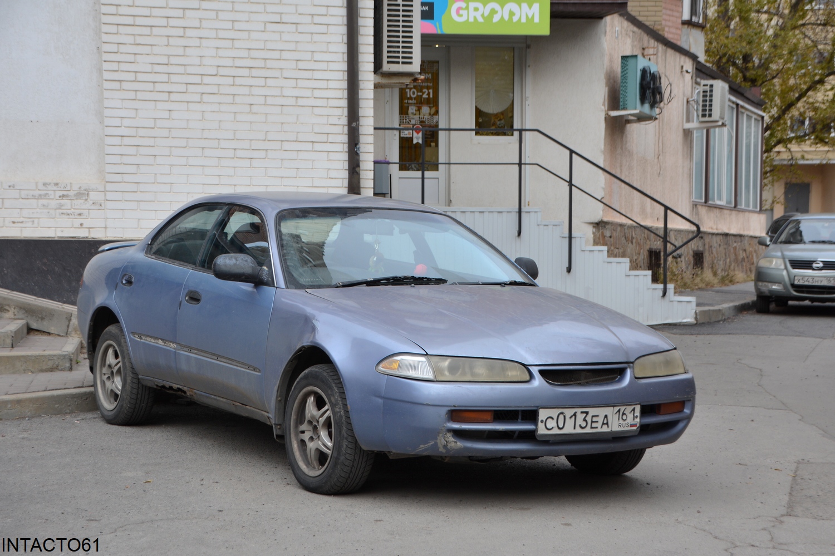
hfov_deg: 30.5
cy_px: 278
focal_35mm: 66
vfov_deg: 20.6
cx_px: 418
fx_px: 1530
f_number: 6.3
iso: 200
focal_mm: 44
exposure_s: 1/160
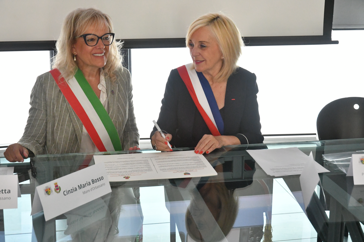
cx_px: 182
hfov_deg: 31.9
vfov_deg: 21.6
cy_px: 121
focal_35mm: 63
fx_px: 637
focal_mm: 42
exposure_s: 1/320
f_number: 5.6
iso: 6400
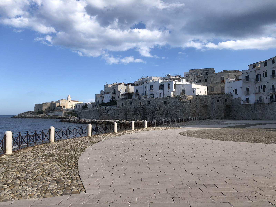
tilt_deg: +2.9
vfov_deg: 49.7
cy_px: 104
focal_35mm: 28
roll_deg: +0.8
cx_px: 138
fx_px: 223
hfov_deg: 63.4
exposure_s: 1/1656
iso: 20
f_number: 1.8
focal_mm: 4
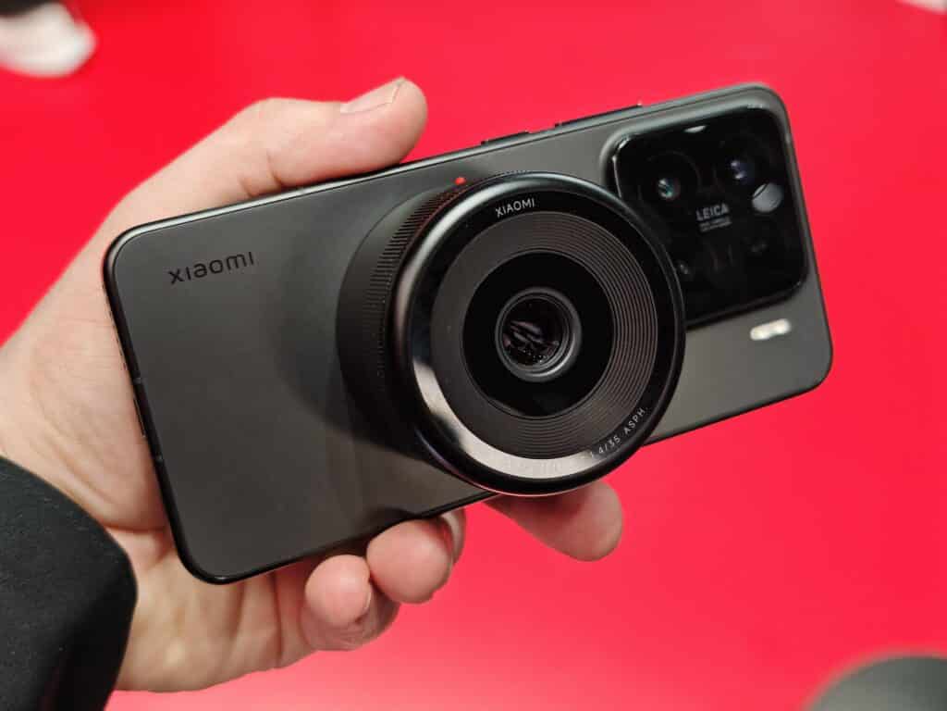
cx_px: 474
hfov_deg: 41.2
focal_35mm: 46
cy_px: 356
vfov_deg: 31.5
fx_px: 1258
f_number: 1.63
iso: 500
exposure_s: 1/400
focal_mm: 8.72
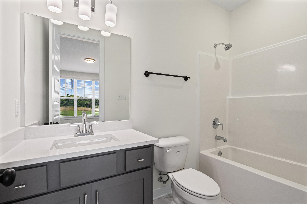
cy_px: 102
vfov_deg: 73.7
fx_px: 136
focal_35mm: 16
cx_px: 154
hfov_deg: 96.7
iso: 800
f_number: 9.5
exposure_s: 1/20
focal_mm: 16
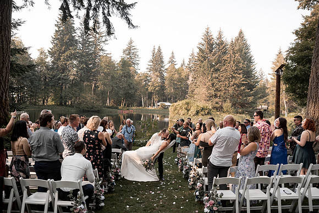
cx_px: 162
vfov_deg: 51.8
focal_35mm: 25
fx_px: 219
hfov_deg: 72.1
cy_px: 106
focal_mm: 24
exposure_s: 1/800
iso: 200
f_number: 2.8
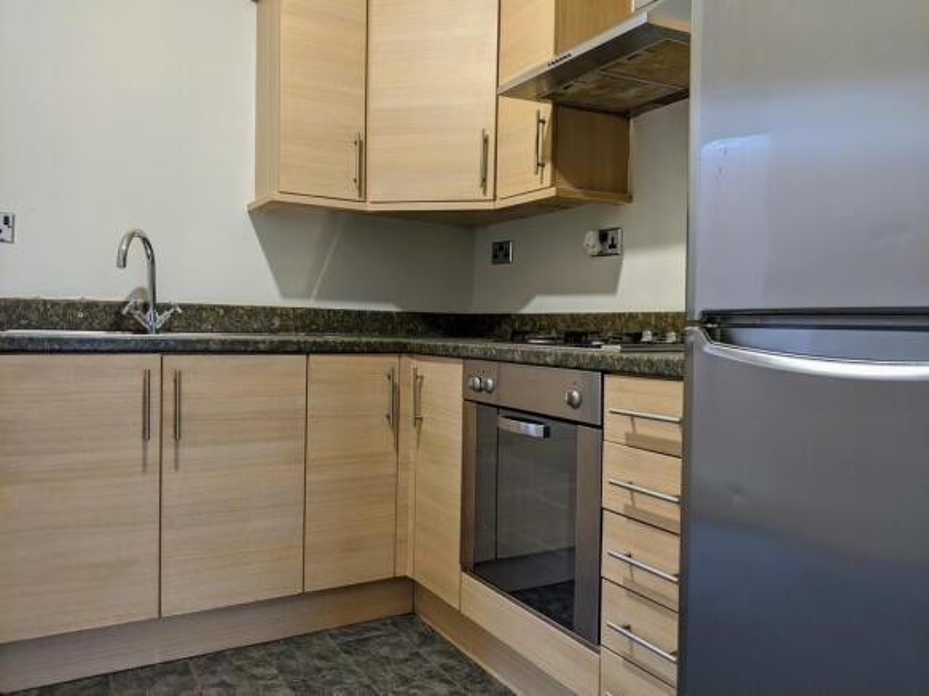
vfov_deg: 51.3
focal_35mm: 27
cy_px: 348
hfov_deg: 65.3
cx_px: 464
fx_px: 724
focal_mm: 4.44
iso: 118
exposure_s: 1/25
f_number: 1.8
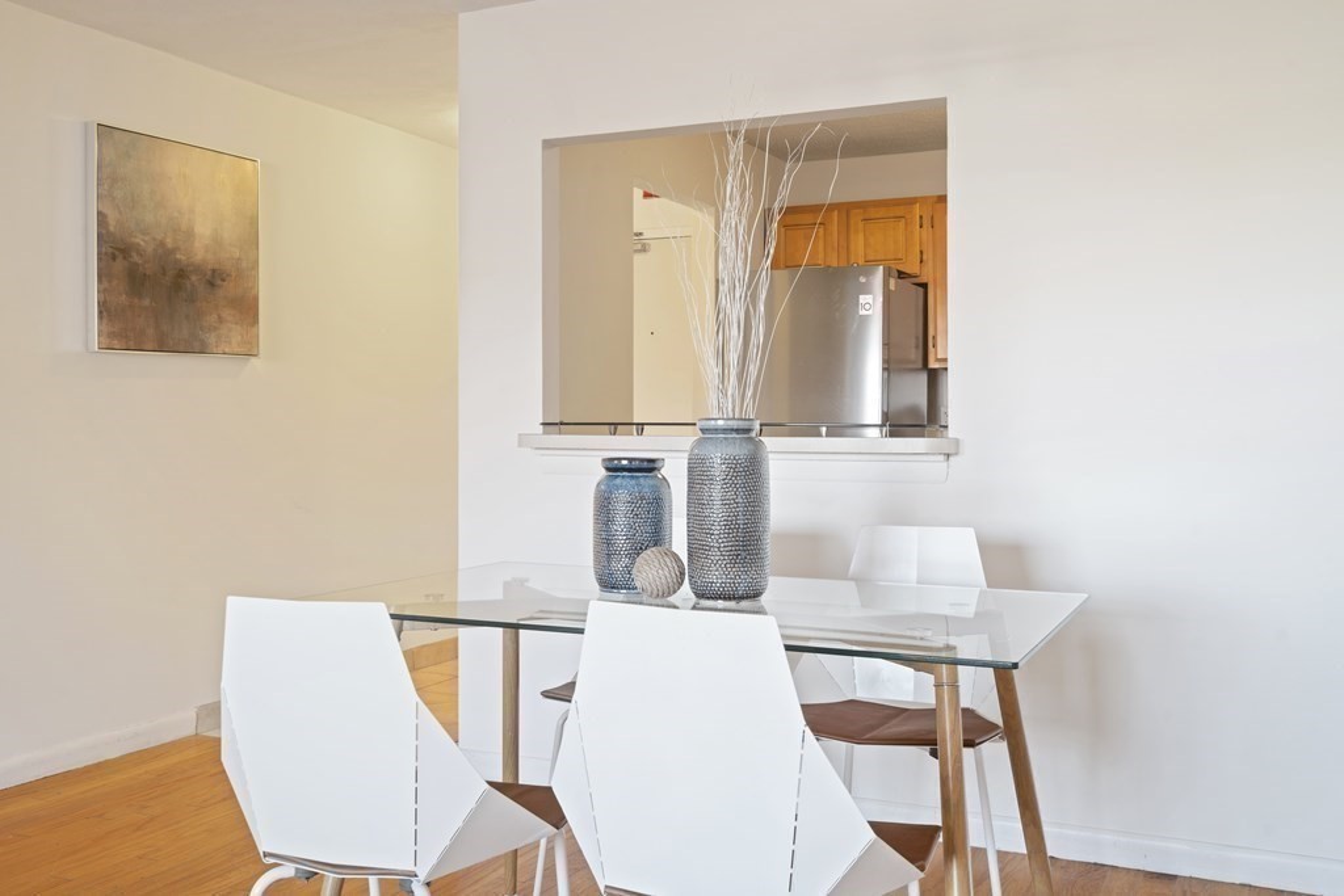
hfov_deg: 54.4
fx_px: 1307
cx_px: 672
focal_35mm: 35
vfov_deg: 37.9
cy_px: 448
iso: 250
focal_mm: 35
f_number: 8
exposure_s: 1/1.25
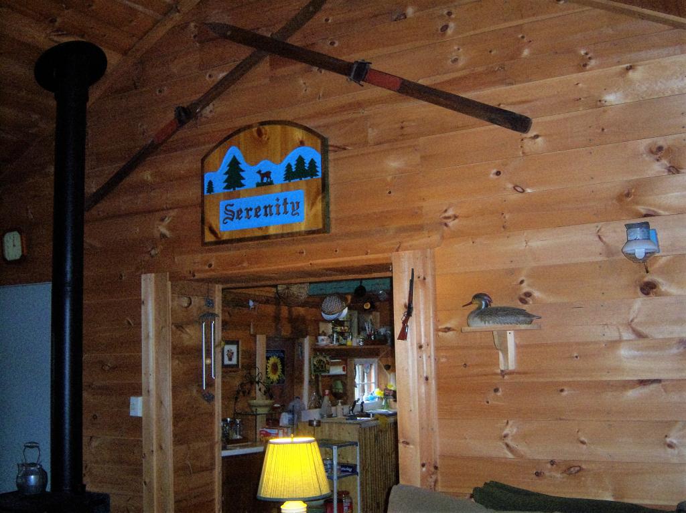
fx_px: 713
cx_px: 343
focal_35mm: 36
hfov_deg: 51.4
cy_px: 256
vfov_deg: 39.6
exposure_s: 1/60
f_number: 2.8
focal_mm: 7.5
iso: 160
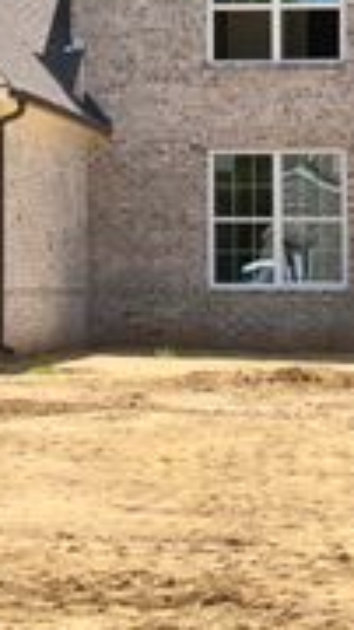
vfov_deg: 16.9
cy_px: -12
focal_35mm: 124
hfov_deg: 9.8
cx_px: 161
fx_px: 2073
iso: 80
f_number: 1.78
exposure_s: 1/5618
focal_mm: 6.76
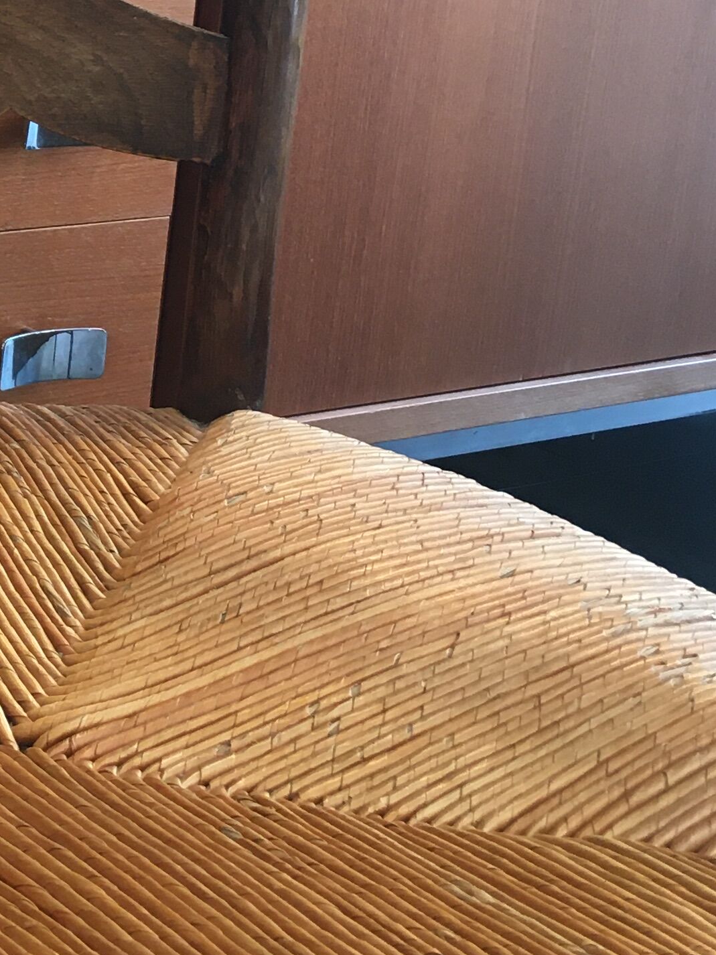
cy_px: 74
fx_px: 2262
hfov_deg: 16.8
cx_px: -253
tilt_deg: -11.0
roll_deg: -5.4
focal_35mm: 82
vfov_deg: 23.2
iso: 100
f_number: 2.2
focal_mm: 4.15
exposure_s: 1/33
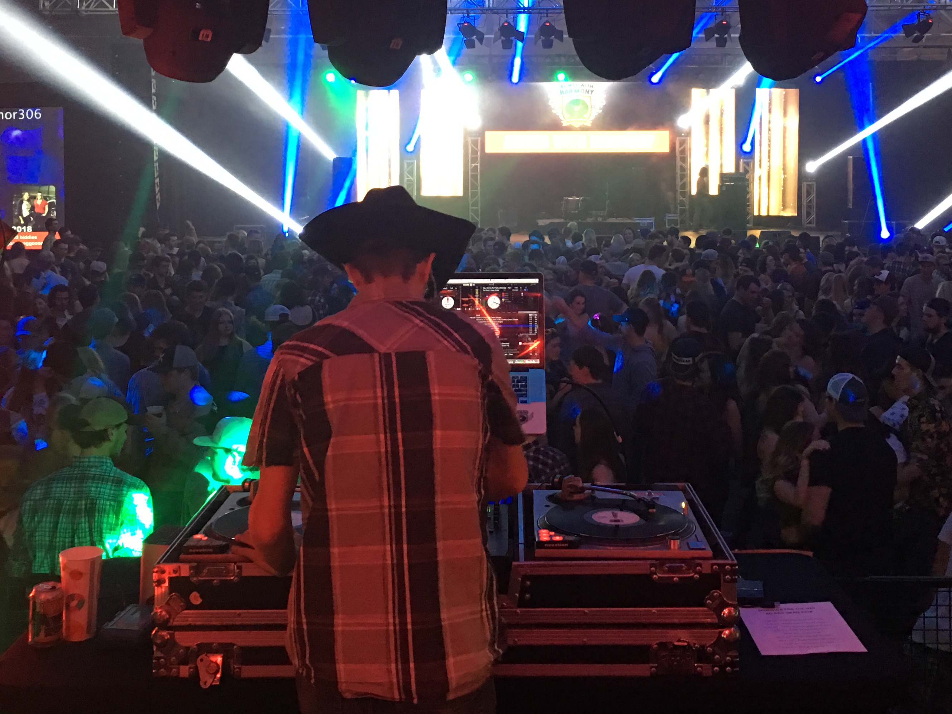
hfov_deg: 42.9
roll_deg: -0.5
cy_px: 196
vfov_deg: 32.4
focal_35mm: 44
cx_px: 504
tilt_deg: -2.0
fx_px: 1210
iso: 100
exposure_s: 1/10
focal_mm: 4.15
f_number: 2.2
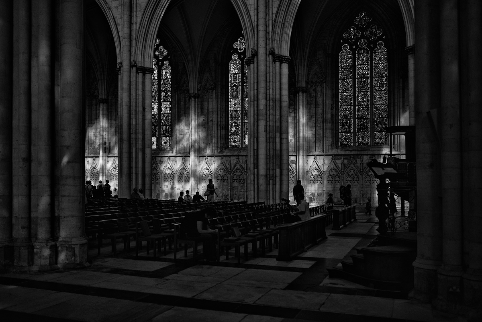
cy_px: 161
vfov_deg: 37.9
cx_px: 241
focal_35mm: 35
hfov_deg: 54.4
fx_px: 469
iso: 100
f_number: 1.4
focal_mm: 35
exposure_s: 1/400
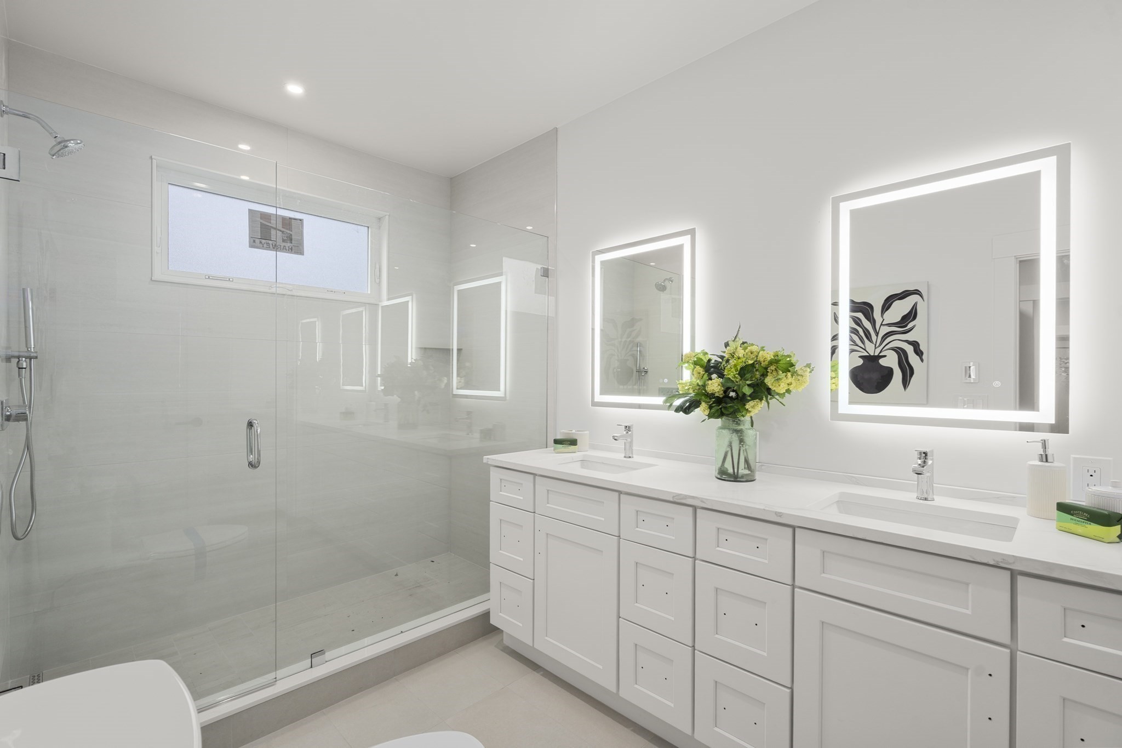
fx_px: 499
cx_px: 561
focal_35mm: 16
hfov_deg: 96.7
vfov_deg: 73.7
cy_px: 374
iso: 400
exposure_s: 1/10
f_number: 7.1
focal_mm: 16
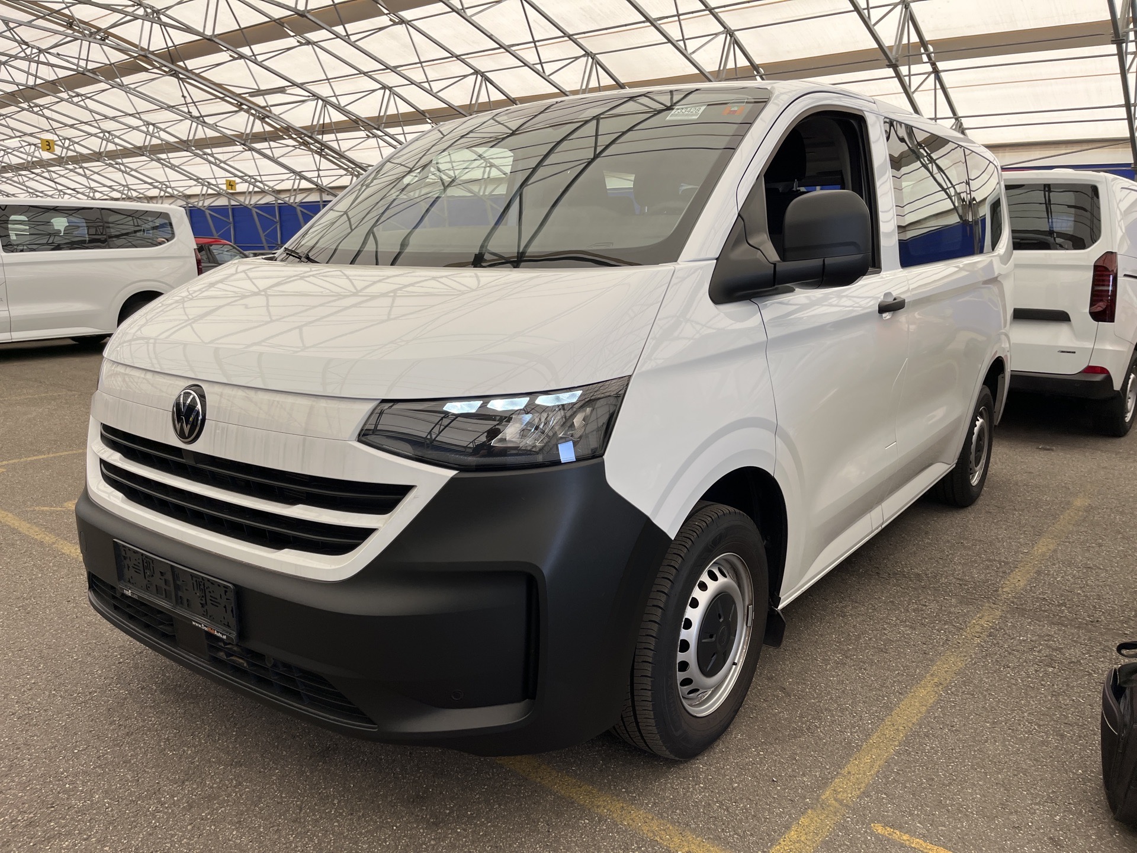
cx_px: 568
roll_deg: +1.1
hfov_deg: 67.3
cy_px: 426
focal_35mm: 26
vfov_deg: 53.1
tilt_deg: -11.2
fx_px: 854
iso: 50
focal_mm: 5.1
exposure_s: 1/309
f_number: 1.6
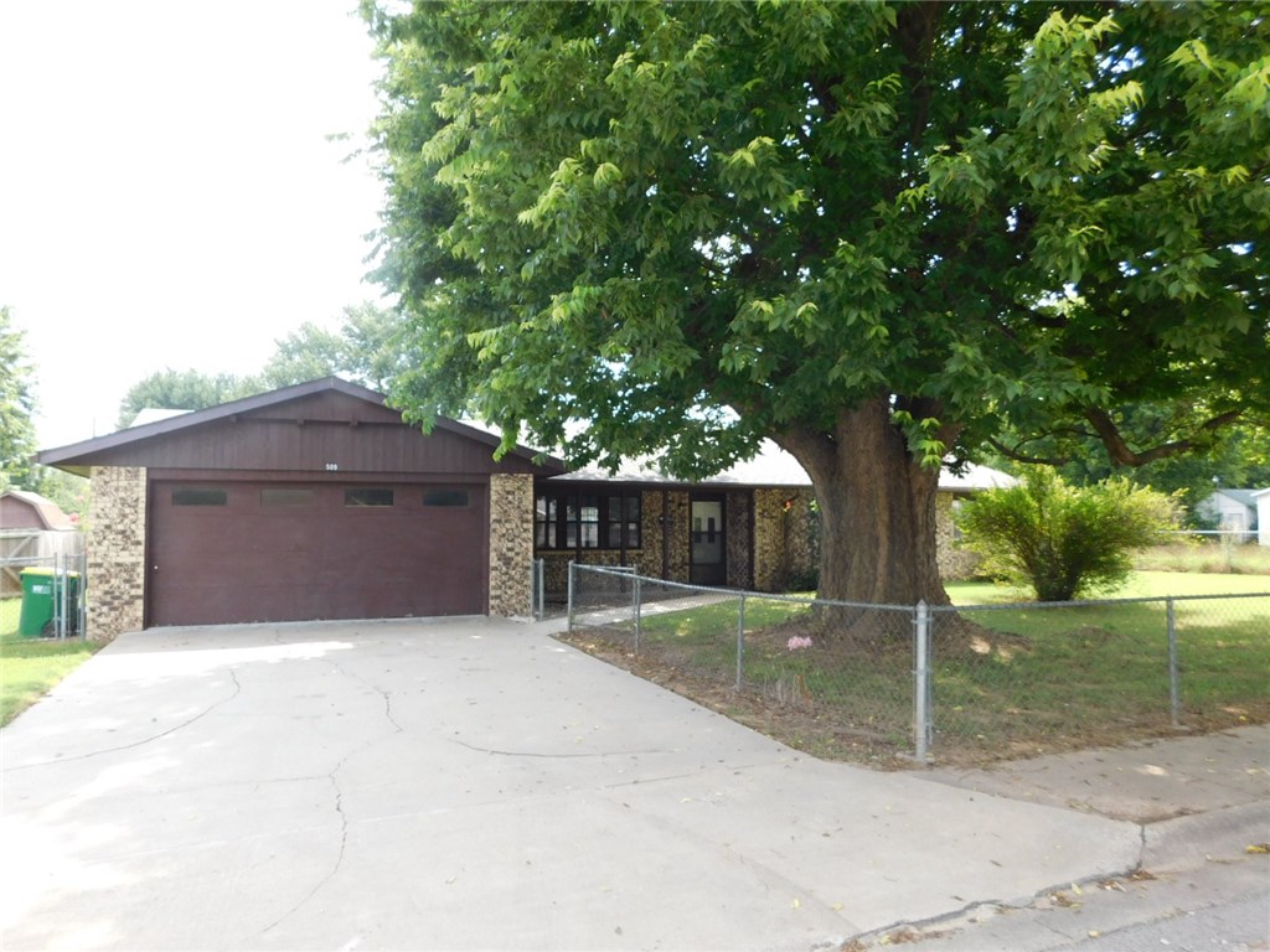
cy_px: 476
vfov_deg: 56.8
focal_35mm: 24
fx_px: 881
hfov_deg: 71.6
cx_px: 635
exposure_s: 1/320
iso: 125
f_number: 3
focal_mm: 4.1
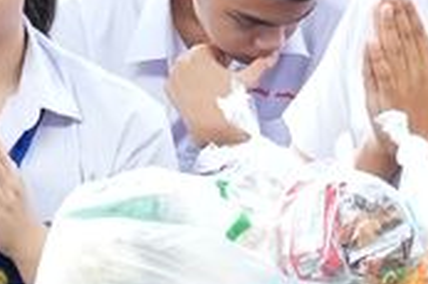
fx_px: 3480
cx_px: 306
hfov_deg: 7.0
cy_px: 284
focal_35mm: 293
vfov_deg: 4.7
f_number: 4.5
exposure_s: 1/125
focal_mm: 30
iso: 1000
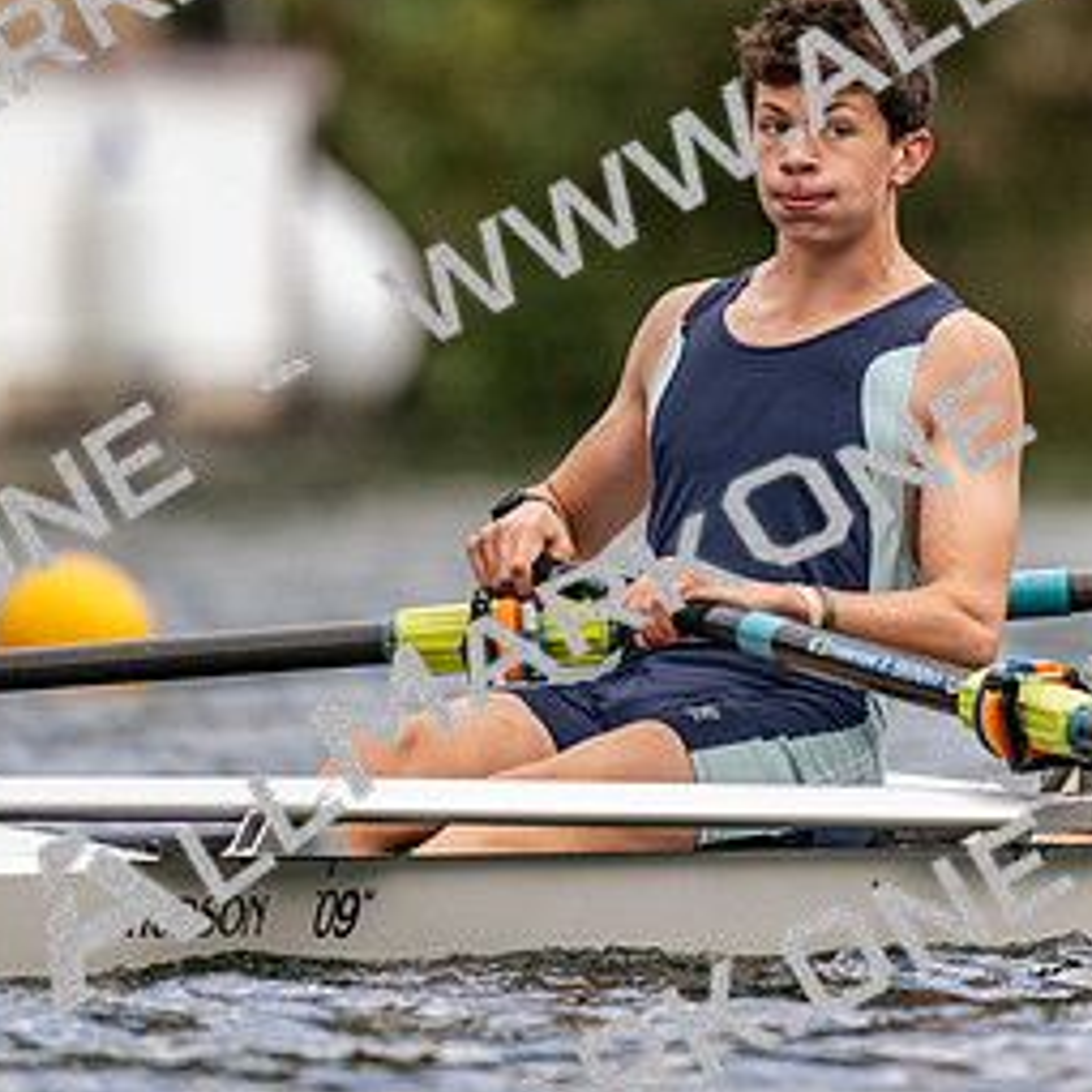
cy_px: 353
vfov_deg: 1.5
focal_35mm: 1161
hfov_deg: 1.5
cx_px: 908
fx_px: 41436
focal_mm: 600
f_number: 4
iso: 400
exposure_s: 1/2500
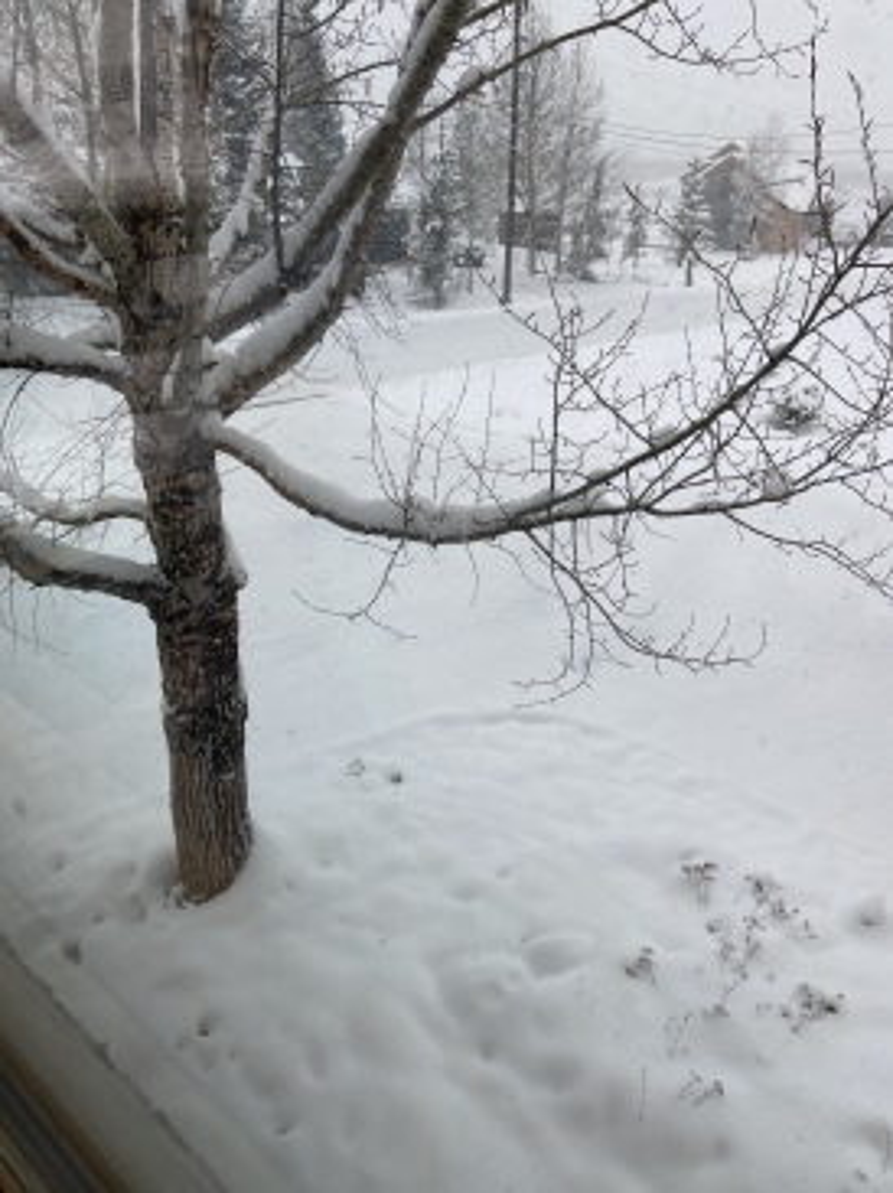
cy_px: 596
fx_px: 895
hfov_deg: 53.0
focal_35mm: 26
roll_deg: +0.9
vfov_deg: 67.3
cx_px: 446
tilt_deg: -26.9
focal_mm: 4.25
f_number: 1.8
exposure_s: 1/223
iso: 32
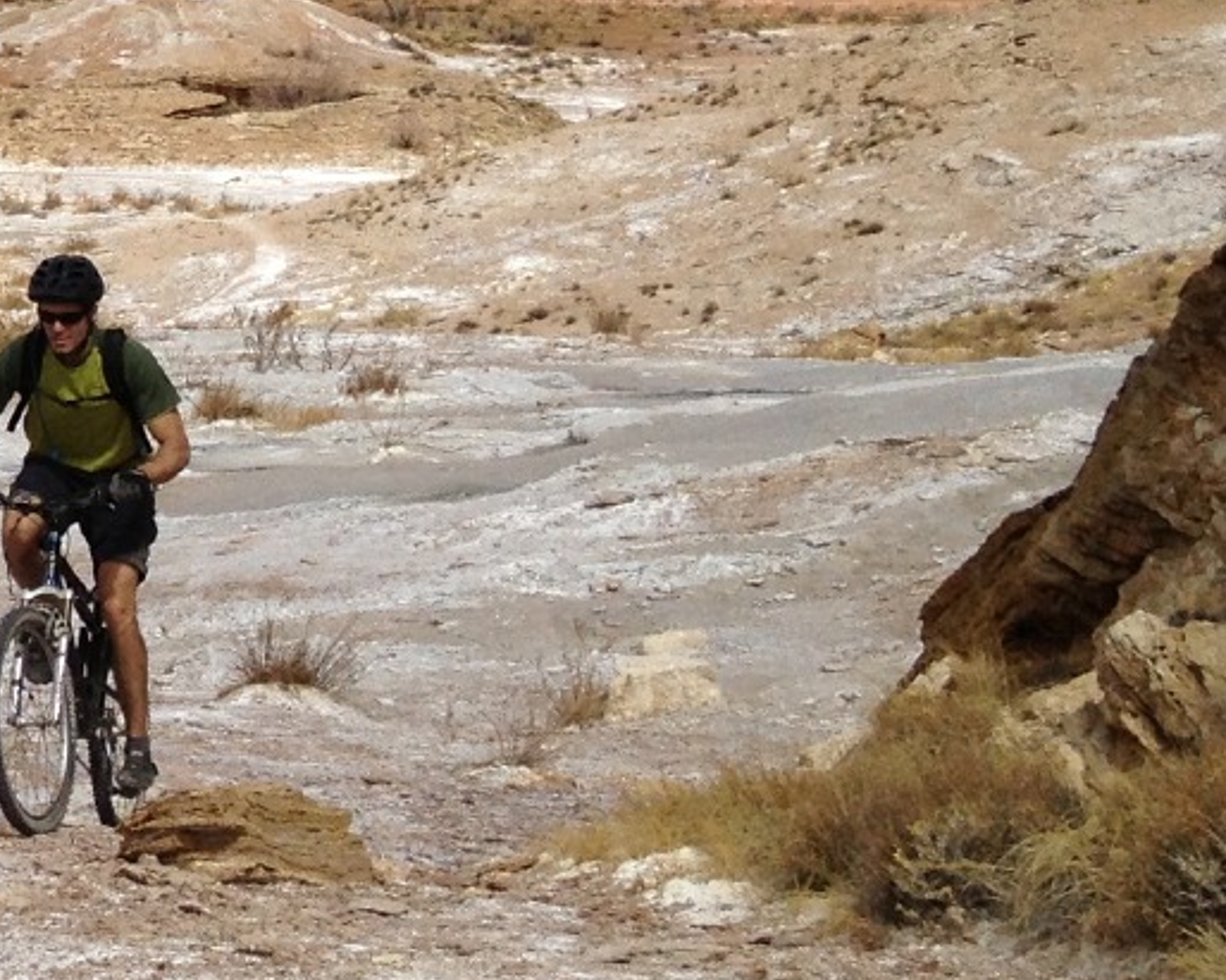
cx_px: -847
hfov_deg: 13.3
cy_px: 5
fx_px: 4825
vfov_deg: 11.5
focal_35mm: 133
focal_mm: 4.28
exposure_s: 1/3690
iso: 50
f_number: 2.4
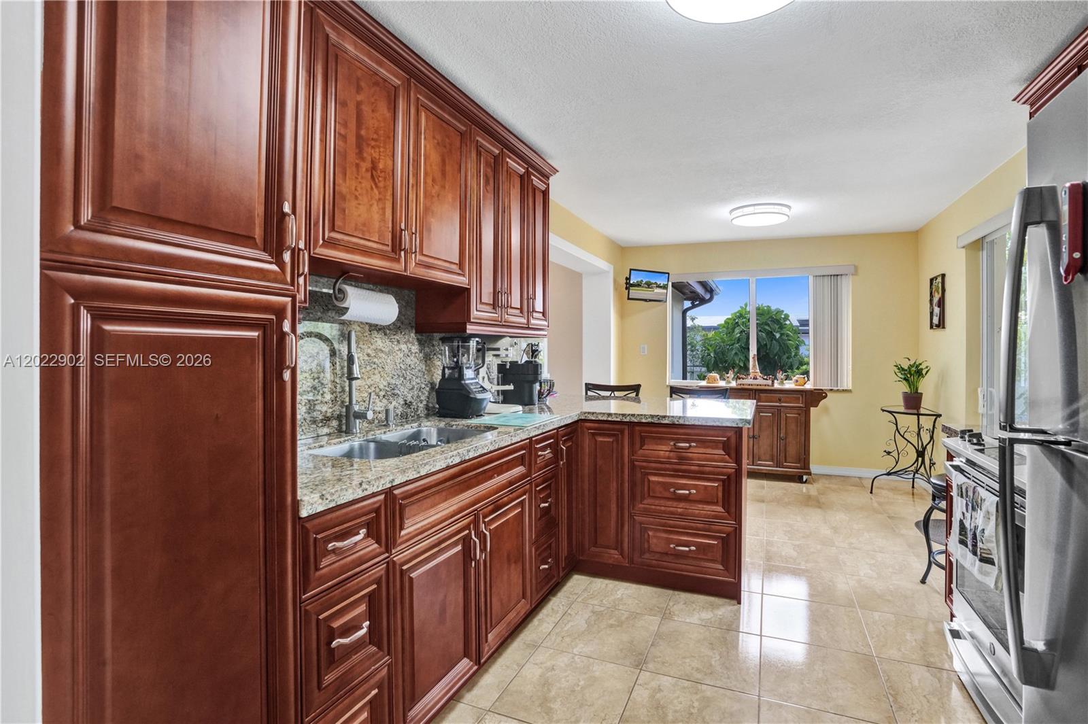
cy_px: 362
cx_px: 544
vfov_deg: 73.7
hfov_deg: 96.8
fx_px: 483
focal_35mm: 16
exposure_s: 1/250
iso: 2000
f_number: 8
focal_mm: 16
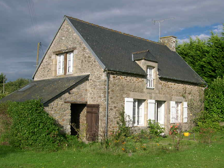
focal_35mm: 45
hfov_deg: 42.0
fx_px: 291
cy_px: 97
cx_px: 126
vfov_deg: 32.1
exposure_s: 1/255
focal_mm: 8
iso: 100
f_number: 7.6
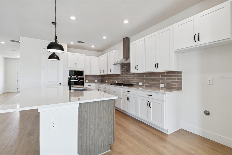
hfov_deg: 100.4
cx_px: 116
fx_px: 97
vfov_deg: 77.3
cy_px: 78
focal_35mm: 15
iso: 100
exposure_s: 1/13
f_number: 7.1
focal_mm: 10
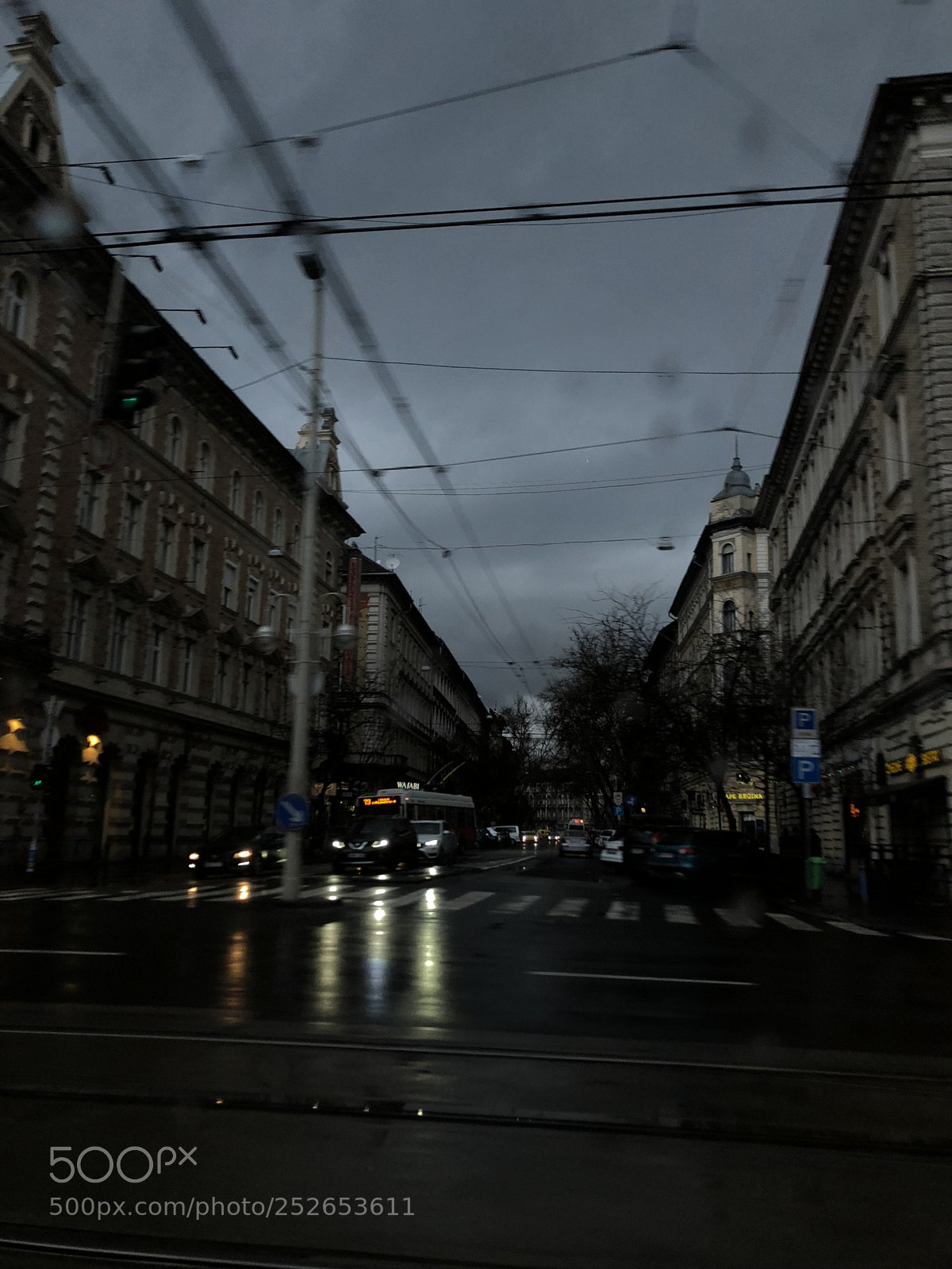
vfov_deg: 63.4
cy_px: 634
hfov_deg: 49.7
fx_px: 1027
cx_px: 476
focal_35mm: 28
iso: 32
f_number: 1.8
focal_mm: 3.99
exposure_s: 1/33
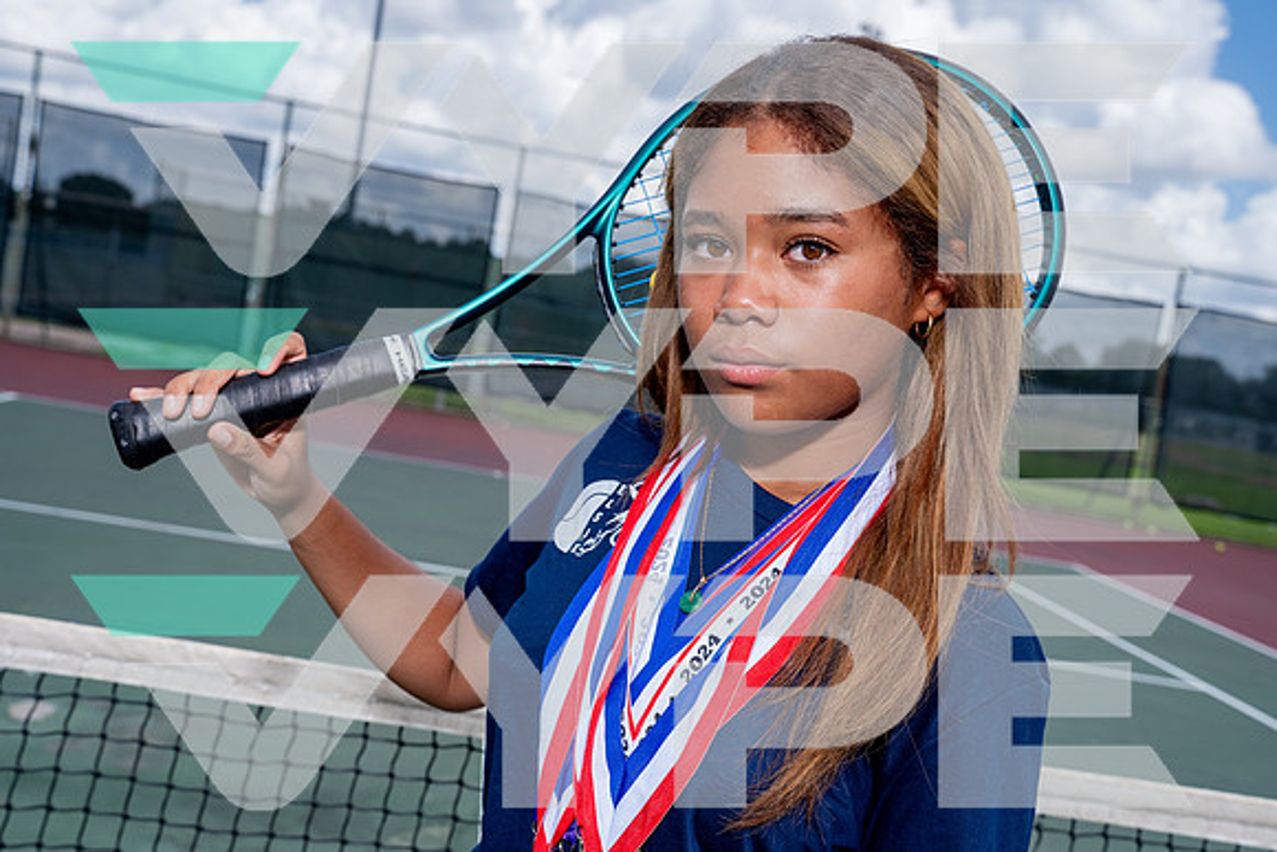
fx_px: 1537
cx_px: 638
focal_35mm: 43
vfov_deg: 31.0
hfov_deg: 45.1
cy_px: 426
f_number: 7.1
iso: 100
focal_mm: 43
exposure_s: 1/250
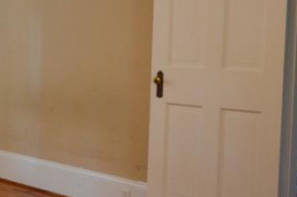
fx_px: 749
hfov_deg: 20.9
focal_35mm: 91
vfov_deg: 15.0
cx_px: -62
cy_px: 90
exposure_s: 1/30
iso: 400
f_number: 3.5
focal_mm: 20
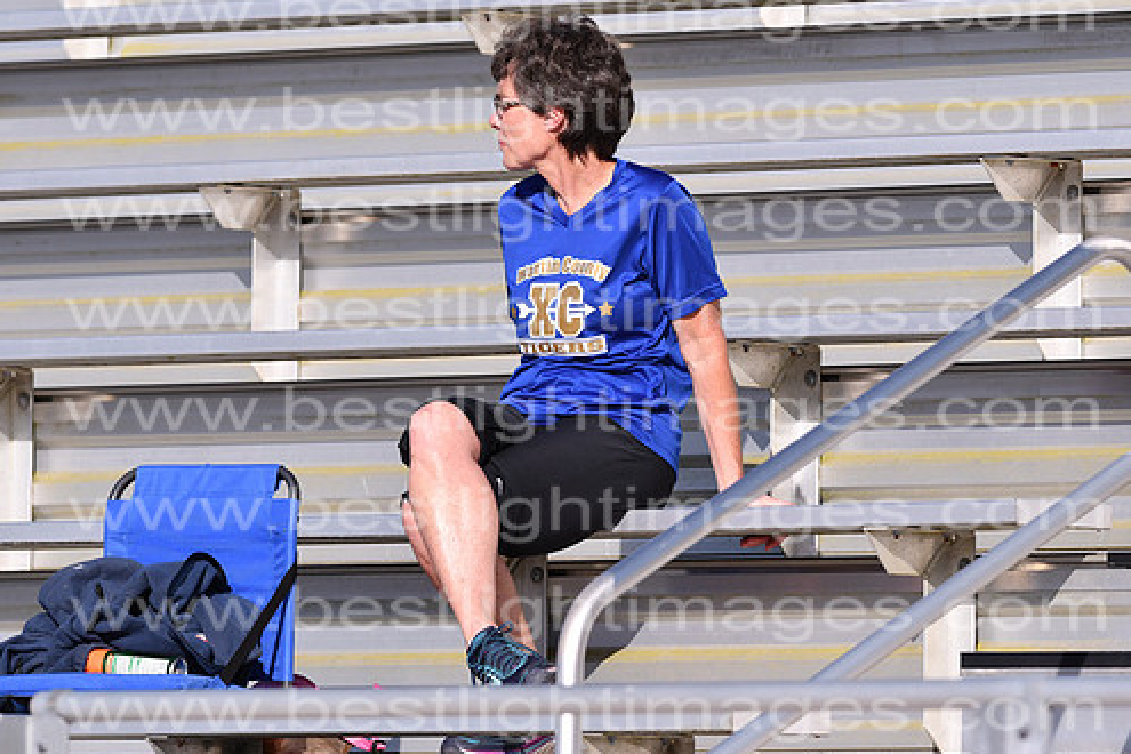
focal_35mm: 527
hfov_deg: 3.9
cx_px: 587
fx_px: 16555
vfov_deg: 2.6
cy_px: 364
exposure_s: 1/4000
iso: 400
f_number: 5.6
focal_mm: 300
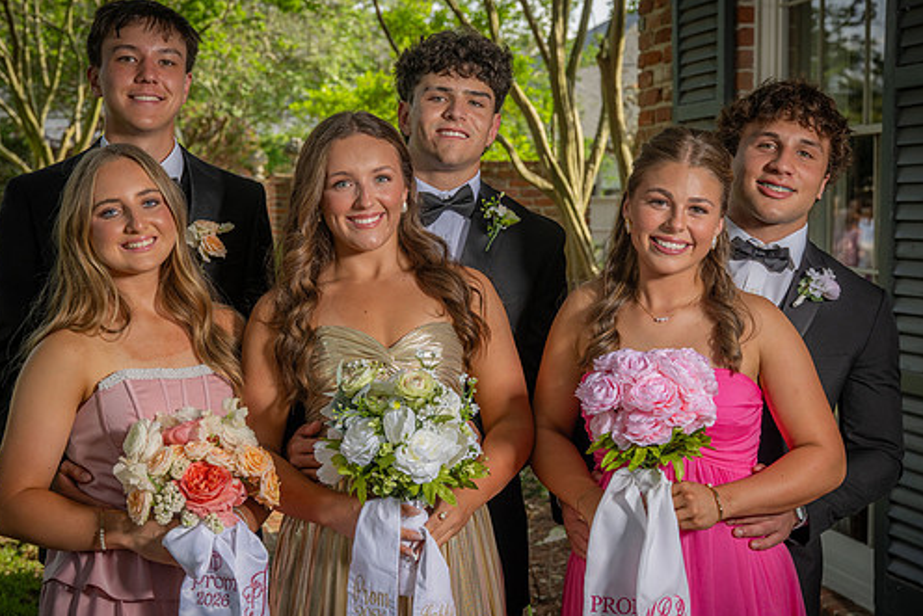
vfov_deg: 24.6
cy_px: 314
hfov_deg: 36.2
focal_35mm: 55
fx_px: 1410
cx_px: 424
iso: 100
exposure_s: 1/160
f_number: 5.6
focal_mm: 47
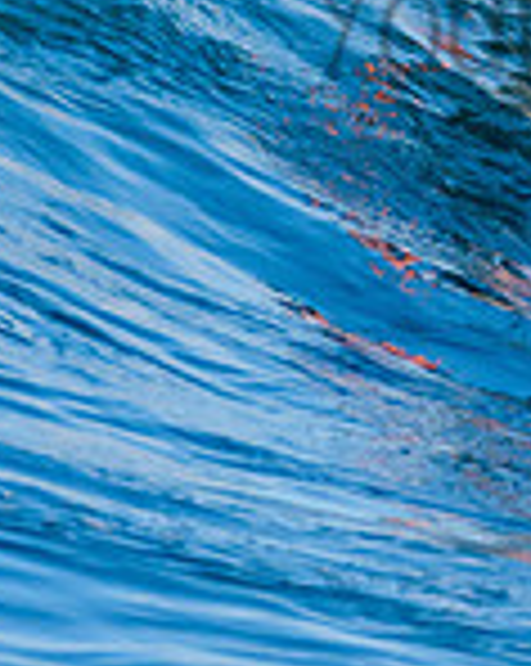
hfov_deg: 0.7
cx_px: 769
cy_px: -29
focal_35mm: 2243
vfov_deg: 0.9
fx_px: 44154
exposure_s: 1/2000
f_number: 5.6
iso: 450
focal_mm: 500
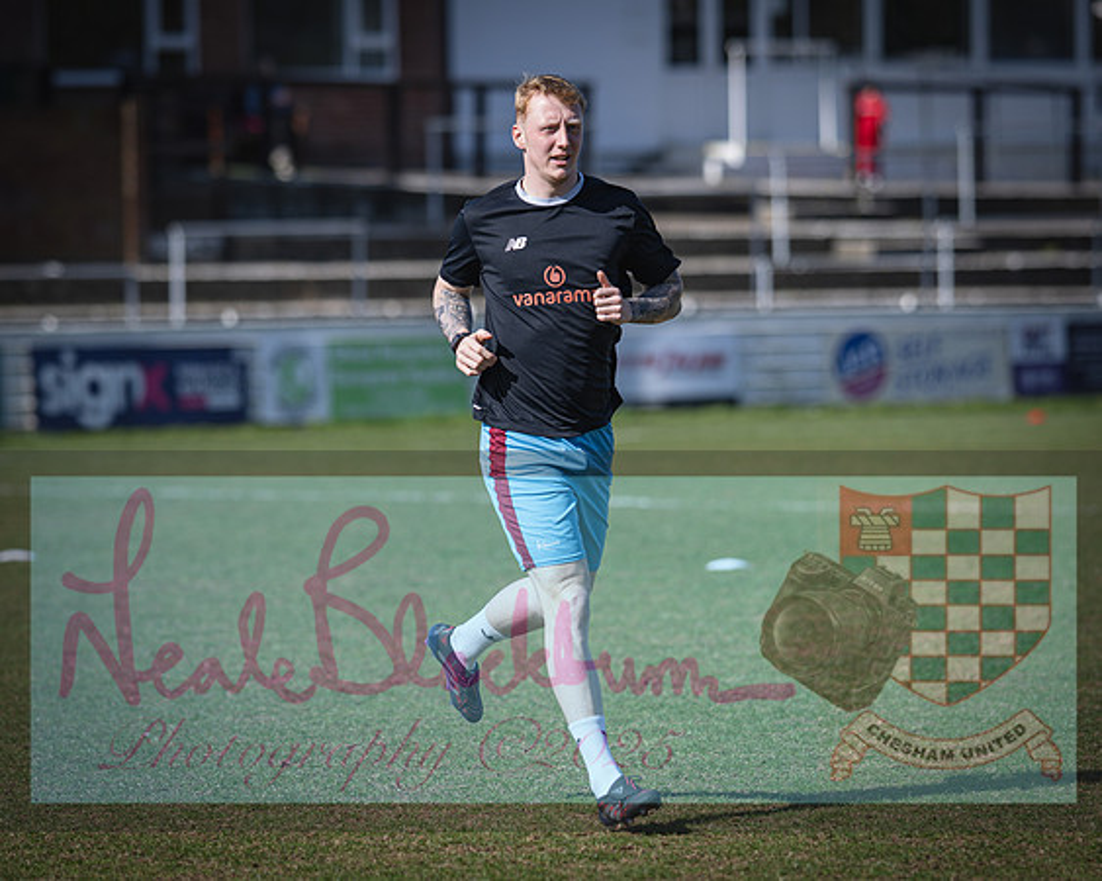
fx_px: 7420
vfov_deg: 6.8
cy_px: 440
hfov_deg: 8.5
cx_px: 515
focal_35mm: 228
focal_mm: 135
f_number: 2
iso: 32
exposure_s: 1/2000
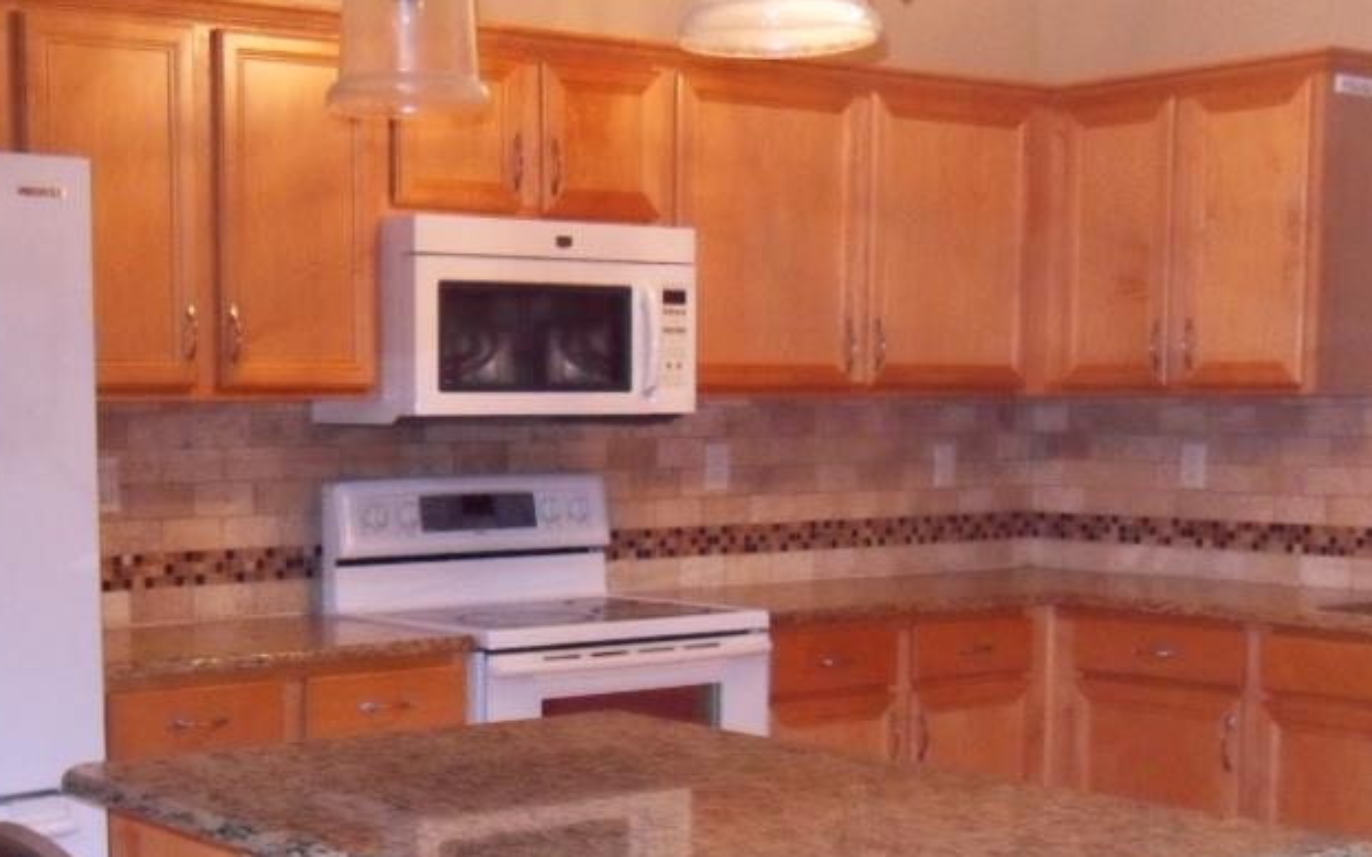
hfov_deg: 33.3
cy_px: 668
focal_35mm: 61
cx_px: 498
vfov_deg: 21.1
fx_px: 2280
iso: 640
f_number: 3.5
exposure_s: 1/45
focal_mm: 6.3
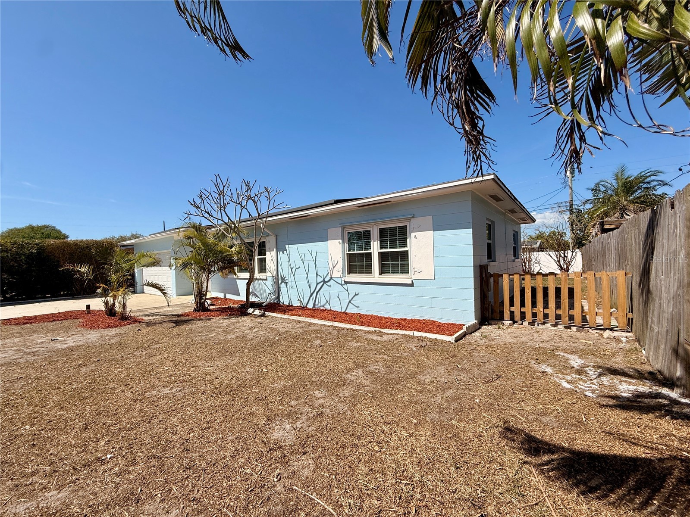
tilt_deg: +2.1
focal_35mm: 14
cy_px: 258
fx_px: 279
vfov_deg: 85.7
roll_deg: +1.9
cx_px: 345
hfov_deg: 102.1
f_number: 2.2
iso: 50
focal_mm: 2.22
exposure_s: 1/3663
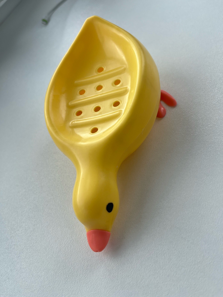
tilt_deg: -45.3
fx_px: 223
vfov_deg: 67.3
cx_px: 112
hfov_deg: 53.1
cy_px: 148
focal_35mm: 26
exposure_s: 1/1028
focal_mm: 5.1
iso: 50
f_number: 1.6
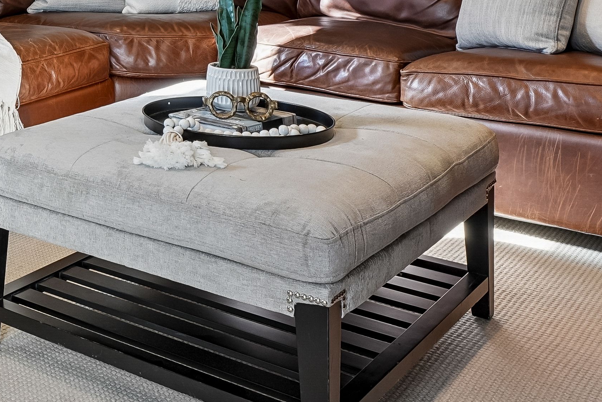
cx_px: -146
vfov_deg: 21.2
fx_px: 987
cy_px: -98
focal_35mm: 59
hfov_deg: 28.7
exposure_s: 1/8
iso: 200
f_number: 8
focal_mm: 16
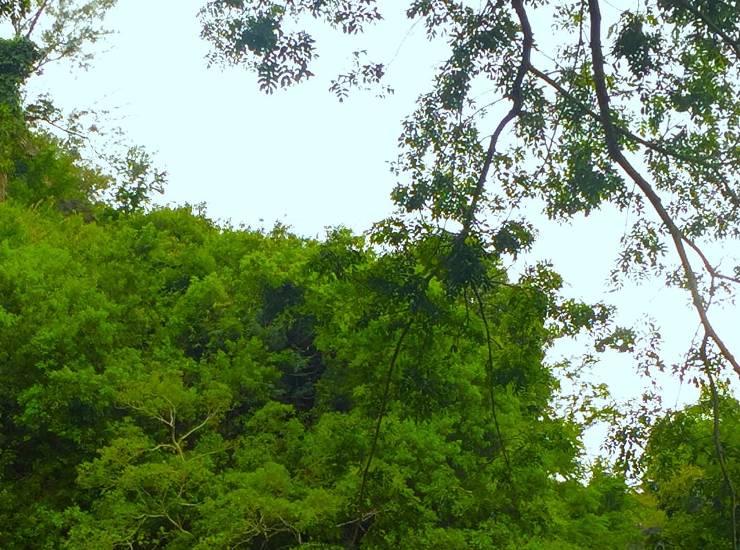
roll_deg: -2.2
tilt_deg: +13.4
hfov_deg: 22.1
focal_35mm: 88
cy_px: 557
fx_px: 1875
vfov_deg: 16.3
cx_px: 192
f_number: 2.2
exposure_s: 1/231
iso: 32
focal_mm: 4.15
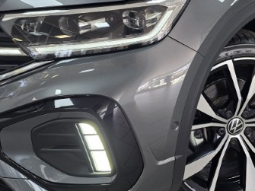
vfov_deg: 25.8
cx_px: 166
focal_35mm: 55
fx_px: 405
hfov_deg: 34.7
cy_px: 23
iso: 50
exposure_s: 1/54
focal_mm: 6.3
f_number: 1.7
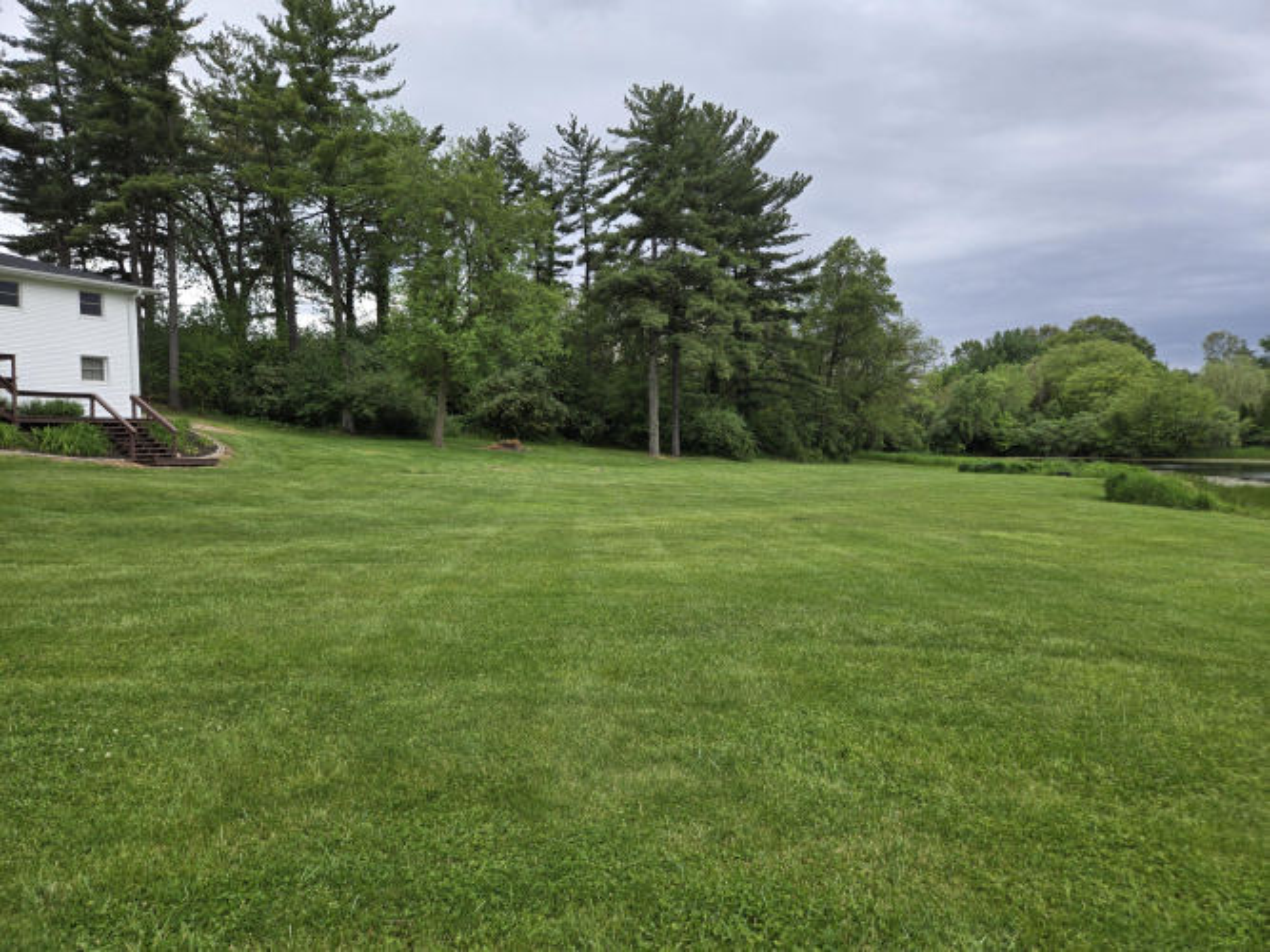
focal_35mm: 23
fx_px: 844
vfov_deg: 58.9
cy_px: 476
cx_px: 635
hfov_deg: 73.9
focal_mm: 5.4
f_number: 1.8
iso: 25
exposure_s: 1/690
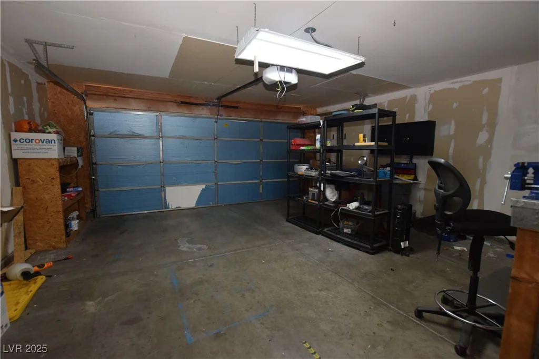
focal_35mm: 15
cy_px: 180
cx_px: 270
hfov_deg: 100.4
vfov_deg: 77.3
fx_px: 225
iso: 800
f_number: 5
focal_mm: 10
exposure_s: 1/100
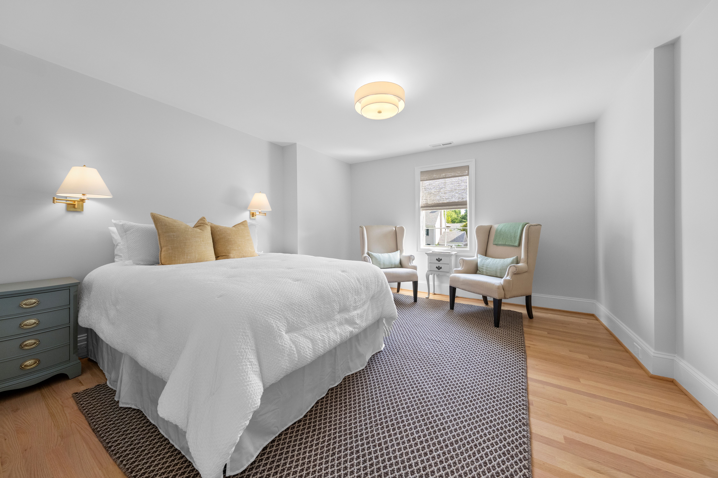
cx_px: 359
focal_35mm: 12
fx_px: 239
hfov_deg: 112.6
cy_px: 239
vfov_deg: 90.0
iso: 1250
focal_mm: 12
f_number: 6.3
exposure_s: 1/25
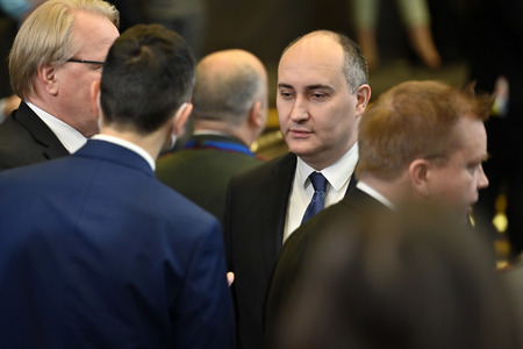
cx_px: 262
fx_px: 2905
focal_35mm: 200
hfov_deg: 10.3
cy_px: 174
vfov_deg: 6.9
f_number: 2.8
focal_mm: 200
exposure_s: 1/400
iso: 1600
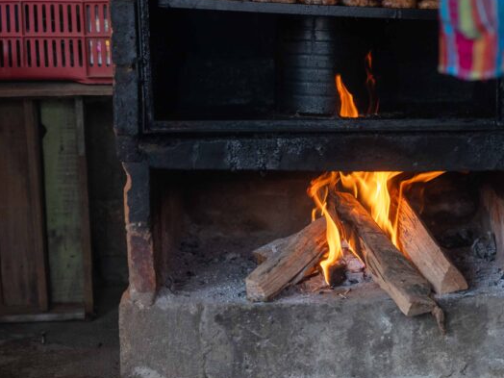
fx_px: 1369
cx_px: 319
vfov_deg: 15.7
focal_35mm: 94
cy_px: 273
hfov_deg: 20.8
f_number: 2
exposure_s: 1/640
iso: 400
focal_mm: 50
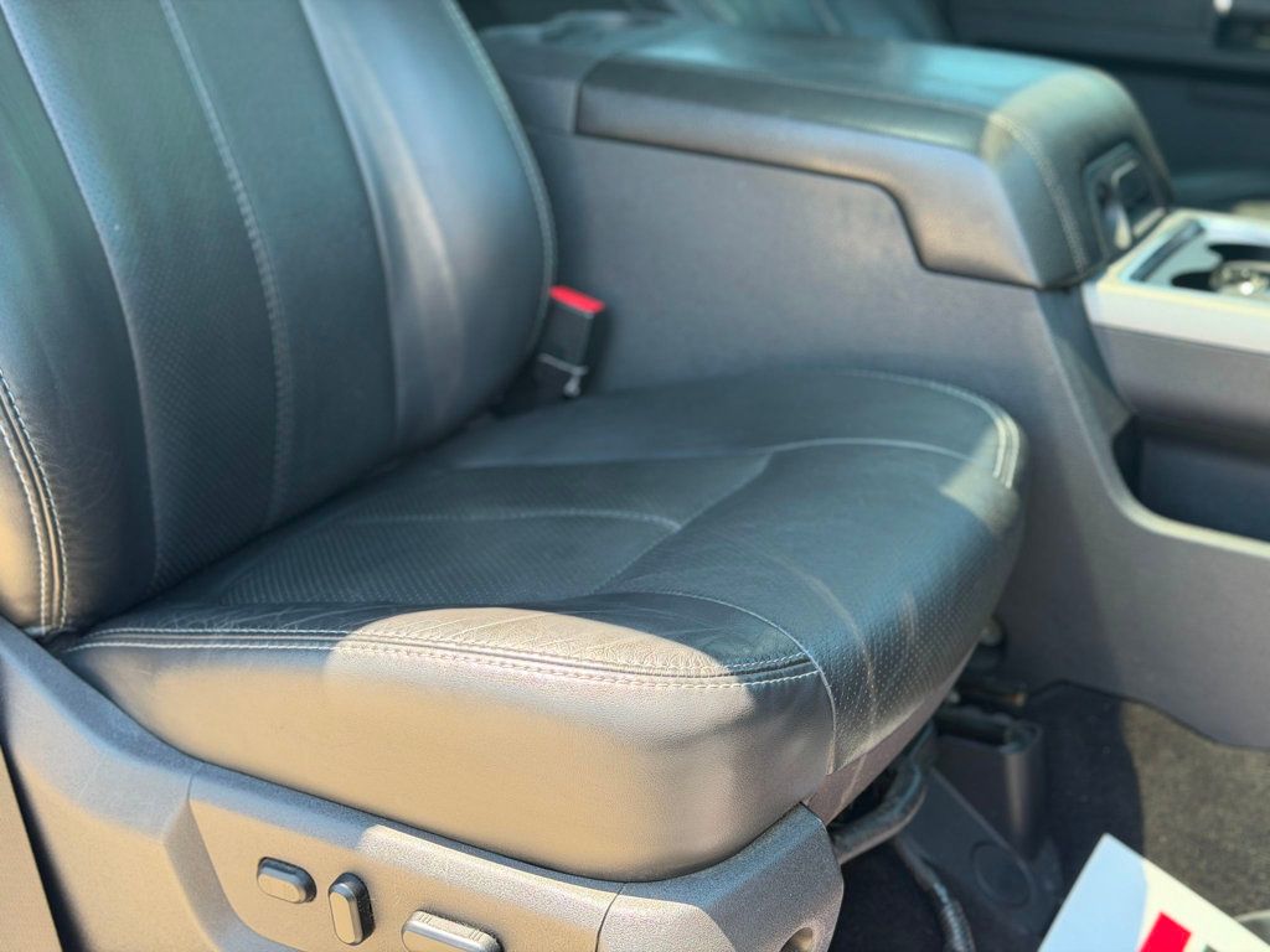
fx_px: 1761
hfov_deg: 39.7
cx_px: 635
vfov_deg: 30.3
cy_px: 476
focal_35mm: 48
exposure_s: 1/225
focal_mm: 6.76
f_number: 1.78
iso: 64
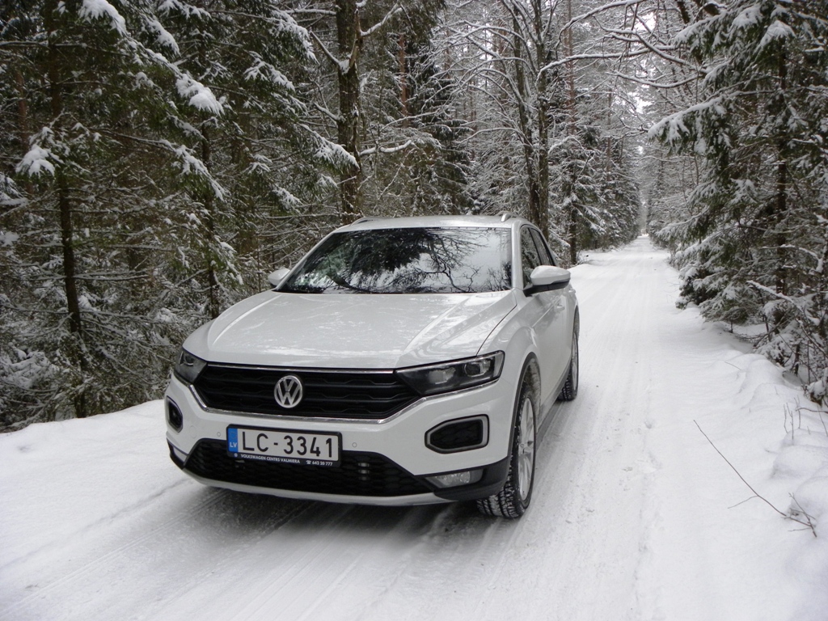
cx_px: 414
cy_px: 310
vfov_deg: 48.2
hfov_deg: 61.7
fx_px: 694
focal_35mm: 29
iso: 235
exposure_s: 1/76.5
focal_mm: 5.2
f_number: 2.8
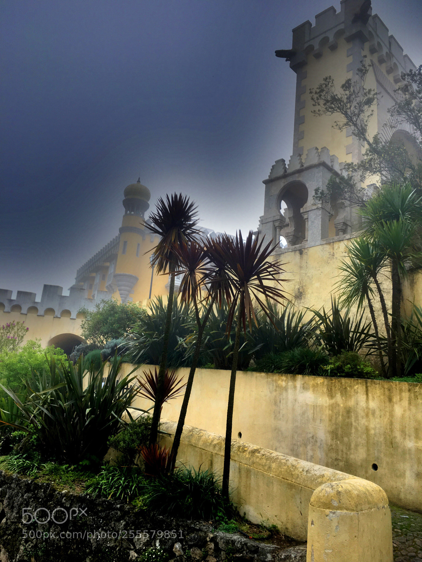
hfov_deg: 48.2
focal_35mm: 29
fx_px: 471
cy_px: 281
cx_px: 211
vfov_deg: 61.7
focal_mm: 4.15
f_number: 2.2
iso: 25
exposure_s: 1/175
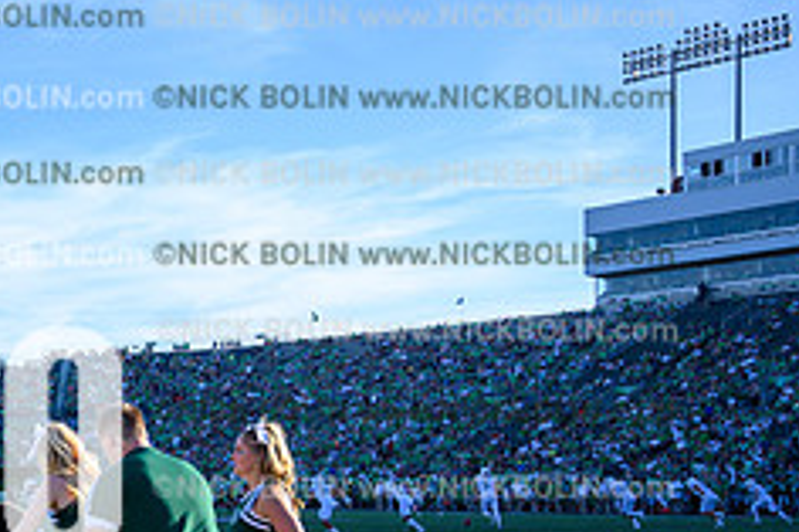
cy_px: 488
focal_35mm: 59
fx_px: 1309
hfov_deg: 29.9
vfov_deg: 22.4
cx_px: -118
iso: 125
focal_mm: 24
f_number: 4
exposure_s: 1/640
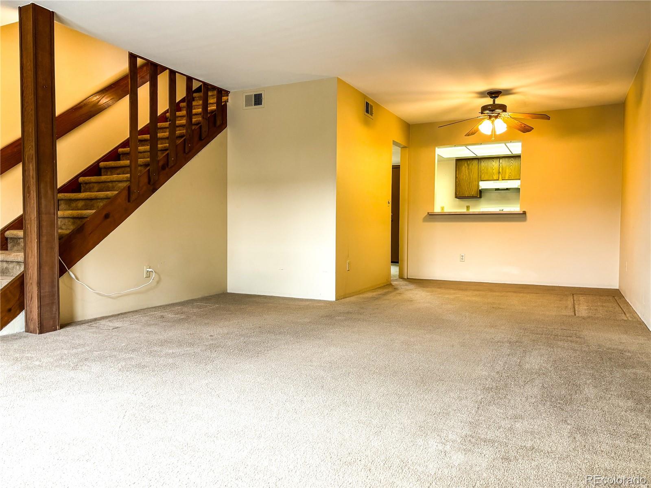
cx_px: 326
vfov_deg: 53.1
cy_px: 244
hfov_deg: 67.3
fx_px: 489
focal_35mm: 26
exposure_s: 1/60
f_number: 1.6
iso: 80
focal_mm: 5.96
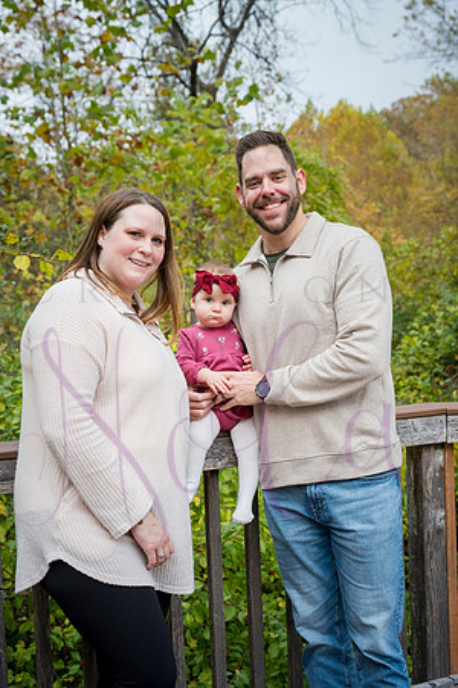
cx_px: 229
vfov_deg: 41.1
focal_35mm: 48
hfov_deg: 28.1
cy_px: 344
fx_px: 916
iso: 400
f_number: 5
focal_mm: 48
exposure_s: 1/500
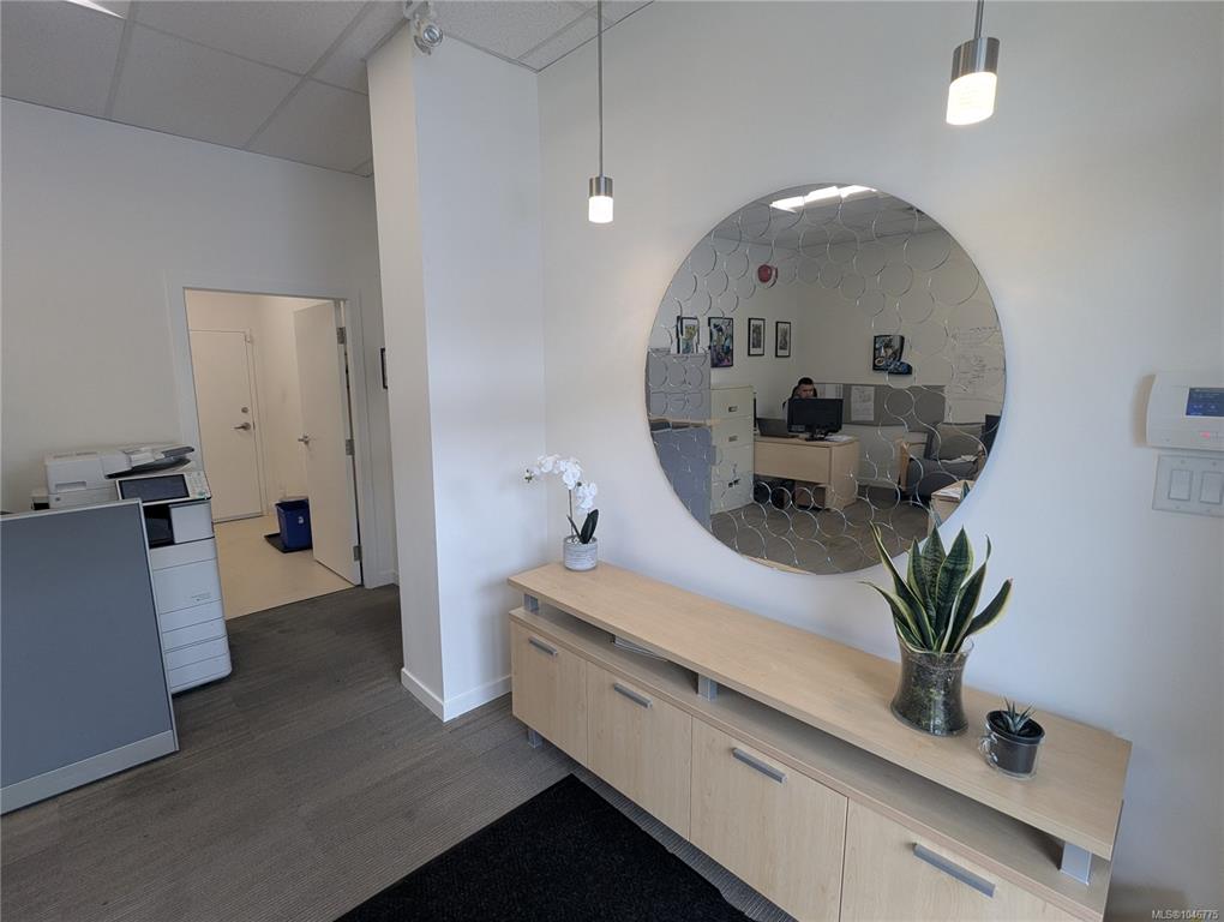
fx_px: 567
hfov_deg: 94.4
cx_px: 612
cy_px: 461
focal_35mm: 16
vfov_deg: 78.2
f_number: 2.2
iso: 59
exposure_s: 1/60
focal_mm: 2.35
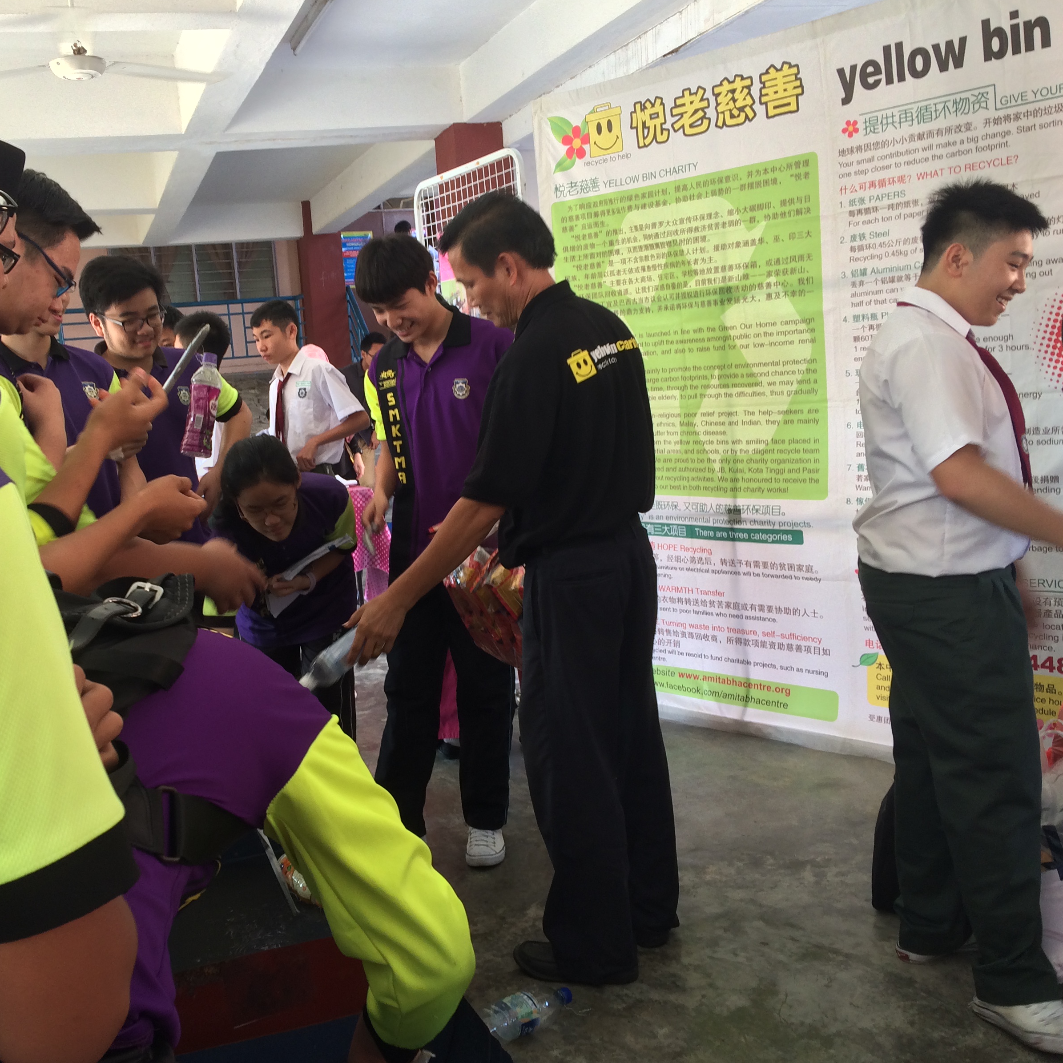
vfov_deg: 47.2
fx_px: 1216
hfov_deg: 46.7
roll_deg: +4.0
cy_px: 540
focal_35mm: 35
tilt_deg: -8.5
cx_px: 386
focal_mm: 4.15
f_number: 2.2
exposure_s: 1/50
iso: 50
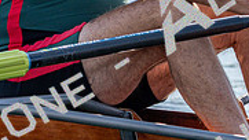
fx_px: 4445
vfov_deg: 1.8
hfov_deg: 3.2
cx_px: 41
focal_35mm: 673
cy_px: -75
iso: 320
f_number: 5.6
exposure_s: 1/1600
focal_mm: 200
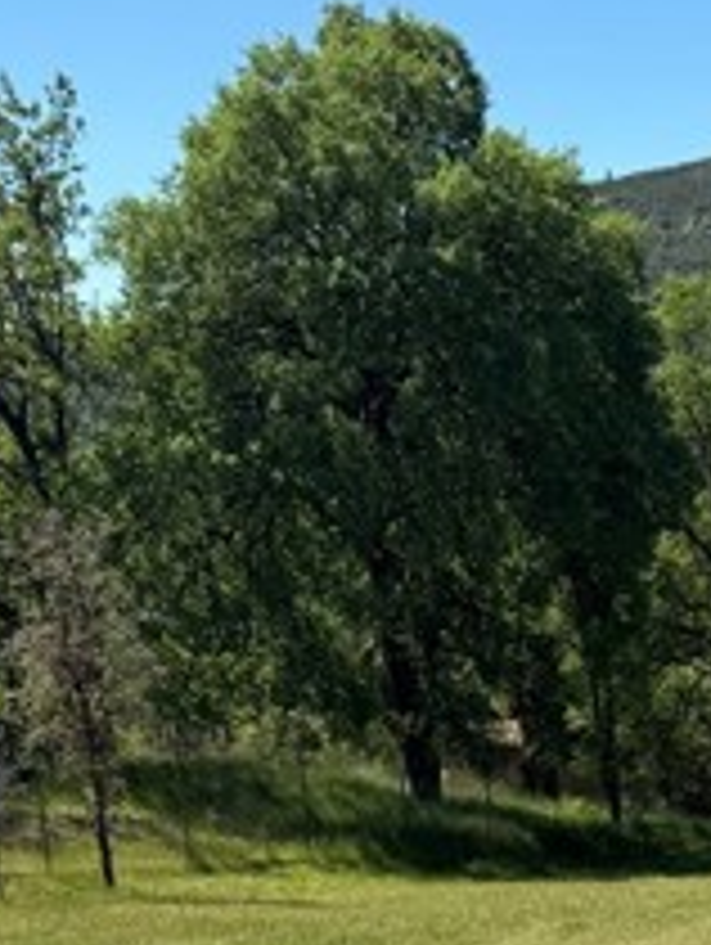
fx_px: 1995
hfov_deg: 19.0
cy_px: 1242
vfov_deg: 23.4
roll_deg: -1.3
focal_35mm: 73
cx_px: 868
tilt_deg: -21.9
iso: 80
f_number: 1.78
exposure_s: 1/3413
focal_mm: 6.76
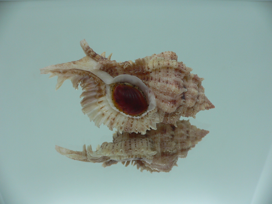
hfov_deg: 52.6
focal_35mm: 35
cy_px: 102
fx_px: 275
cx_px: 136
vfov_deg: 40.7
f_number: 2.8
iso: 80
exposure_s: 1/60
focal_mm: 4.6
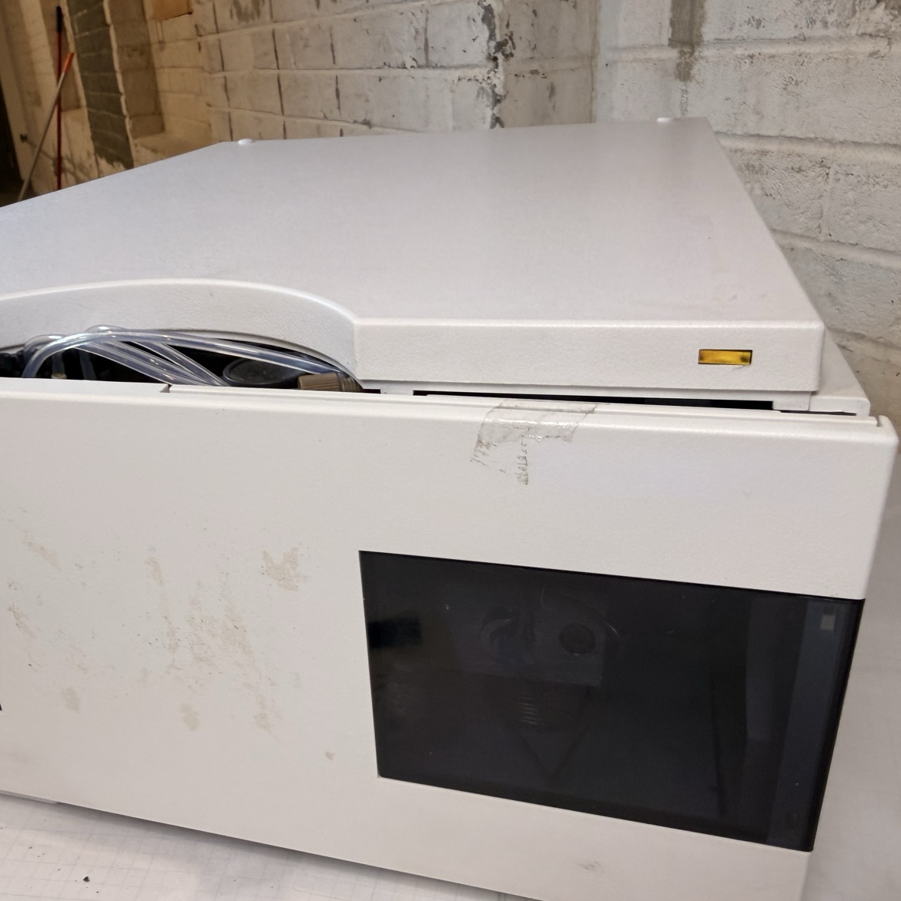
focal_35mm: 29
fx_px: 854
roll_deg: +4.2
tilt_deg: -28.3
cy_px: 459
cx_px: 433
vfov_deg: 55.6
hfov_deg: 55.6
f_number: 2.2
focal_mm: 2.22
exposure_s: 1/120
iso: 100
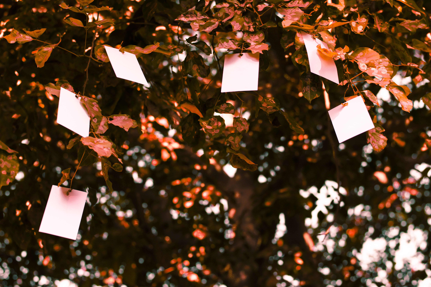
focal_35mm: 76
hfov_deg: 26.7
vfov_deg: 17.9
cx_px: 216
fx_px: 910
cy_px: 143
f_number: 3.2
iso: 100
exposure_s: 1/400
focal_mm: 50
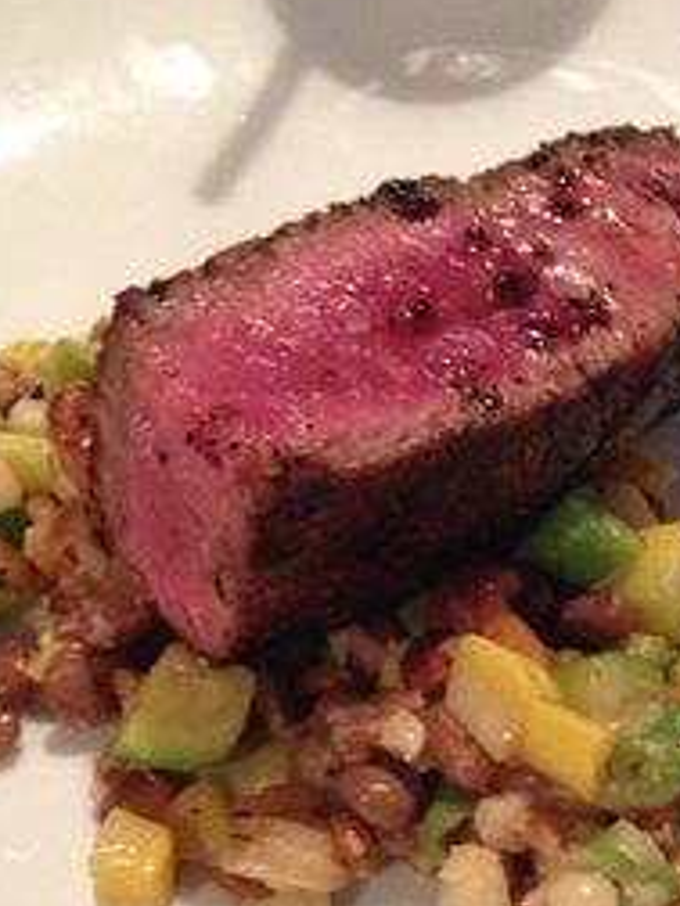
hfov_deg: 24.8
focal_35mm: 59
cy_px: 636
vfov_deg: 32.3
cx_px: 417
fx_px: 1545
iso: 640
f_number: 2.4
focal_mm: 4.12
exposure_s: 1/15
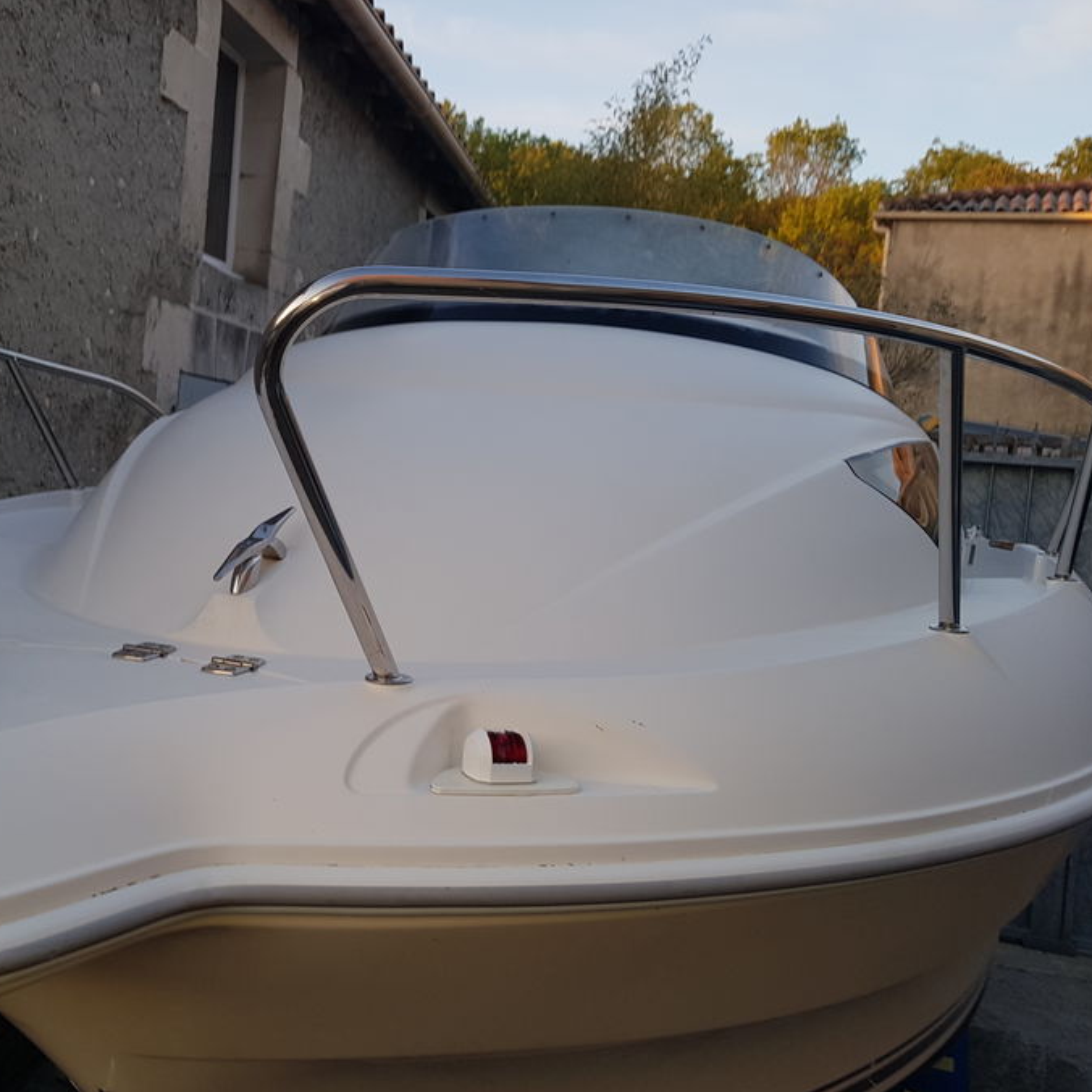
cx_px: 370
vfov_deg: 48.5
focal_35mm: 34
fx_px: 1213
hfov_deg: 47.7
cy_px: 549
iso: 40
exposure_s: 1/225
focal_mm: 4.3
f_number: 1.7
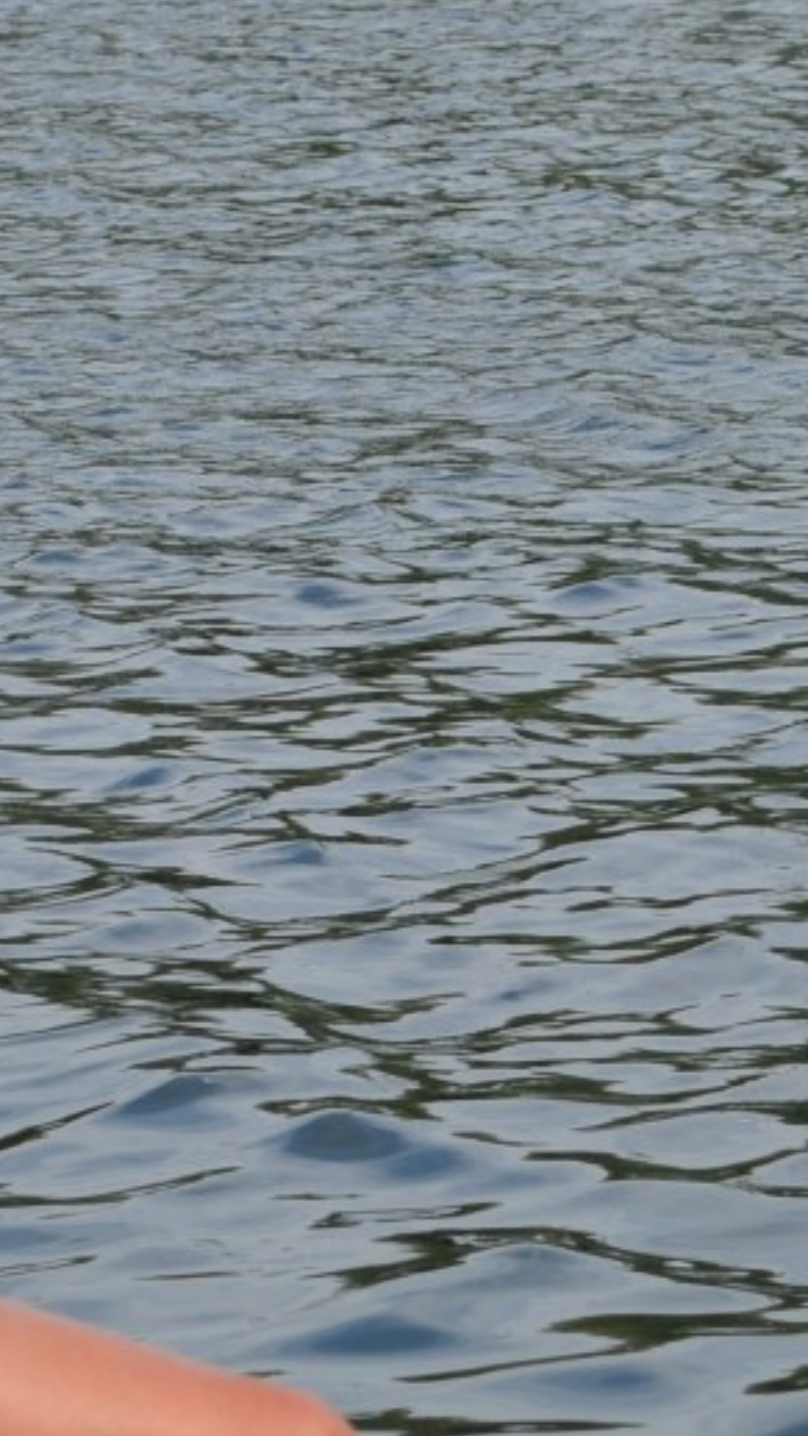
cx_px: 822
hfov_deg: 4.5
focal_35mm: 272
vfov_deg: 7.9
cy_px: 722
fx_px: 10342
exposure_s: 1/320
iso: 200
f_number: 9
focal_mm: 55
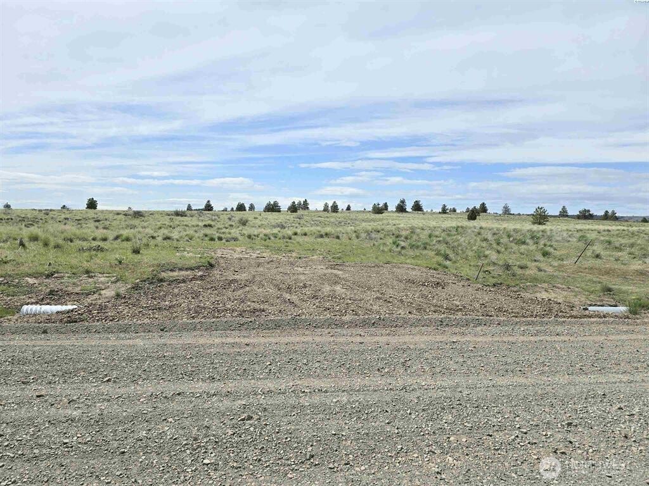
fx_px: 431
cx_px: 324
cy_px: 243
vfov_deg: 58.9
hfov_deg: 73.9
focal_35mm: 23
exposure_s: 1/2000
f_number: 1.7
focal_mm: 6.3
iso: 12
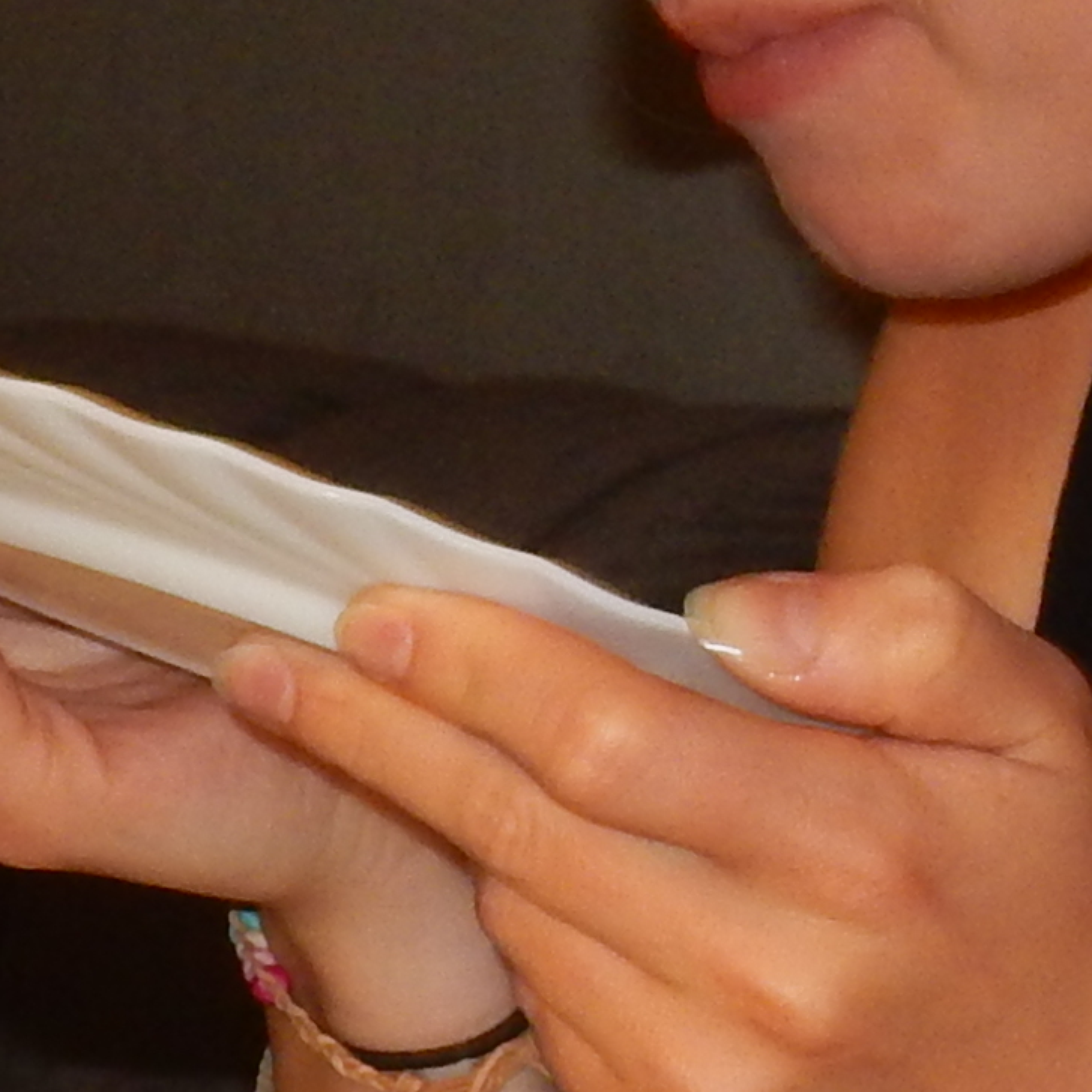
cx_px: 1151
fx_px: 11992
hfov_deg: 5.2
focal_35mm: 336
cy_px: 276
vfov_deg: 5.2
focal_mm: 10.7
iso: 200
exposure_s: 1/30
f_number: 4.5
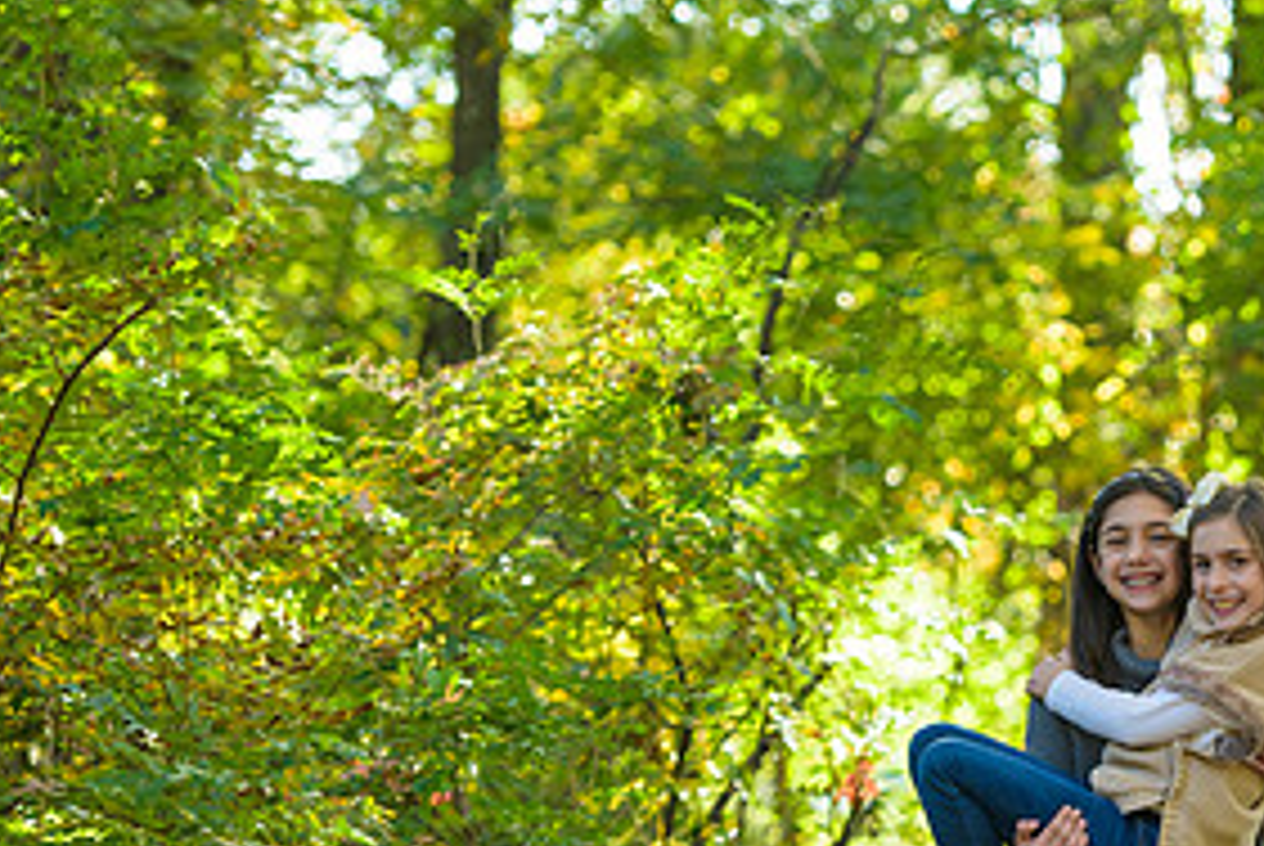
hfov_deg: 9.0
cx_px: 1255
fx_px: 7978
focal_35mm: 227
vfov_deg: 6.1
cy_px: 641
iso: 200
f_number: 3.2
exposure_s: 1/200
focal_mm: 110
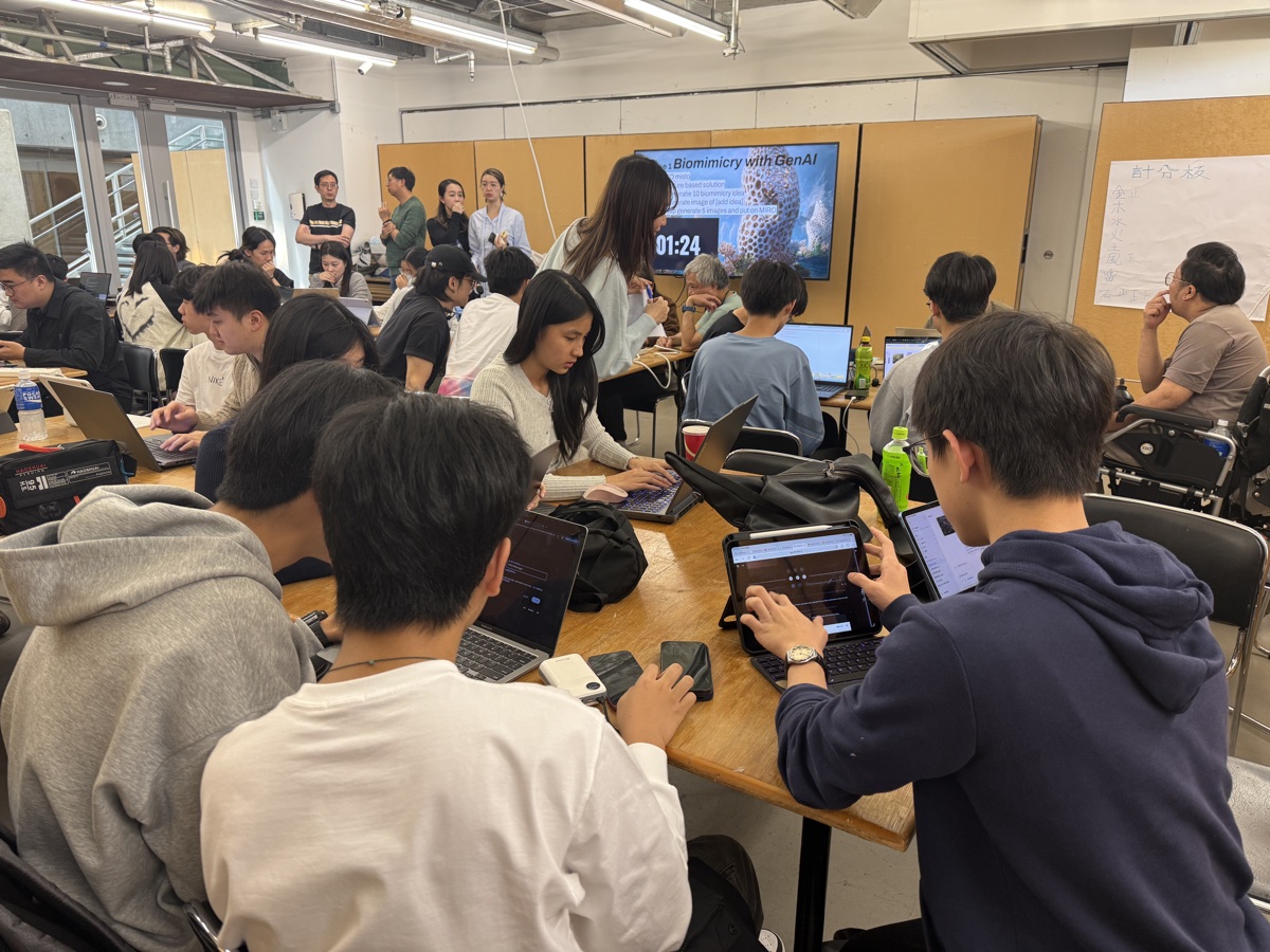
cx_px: 635
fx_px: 881
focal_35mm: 24
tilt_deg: -16.0
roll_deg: -0.5
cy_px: 476
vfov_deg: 56.8
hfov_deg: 71.6
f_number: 1.78
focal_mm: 6.76
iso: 125
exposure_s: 1/50
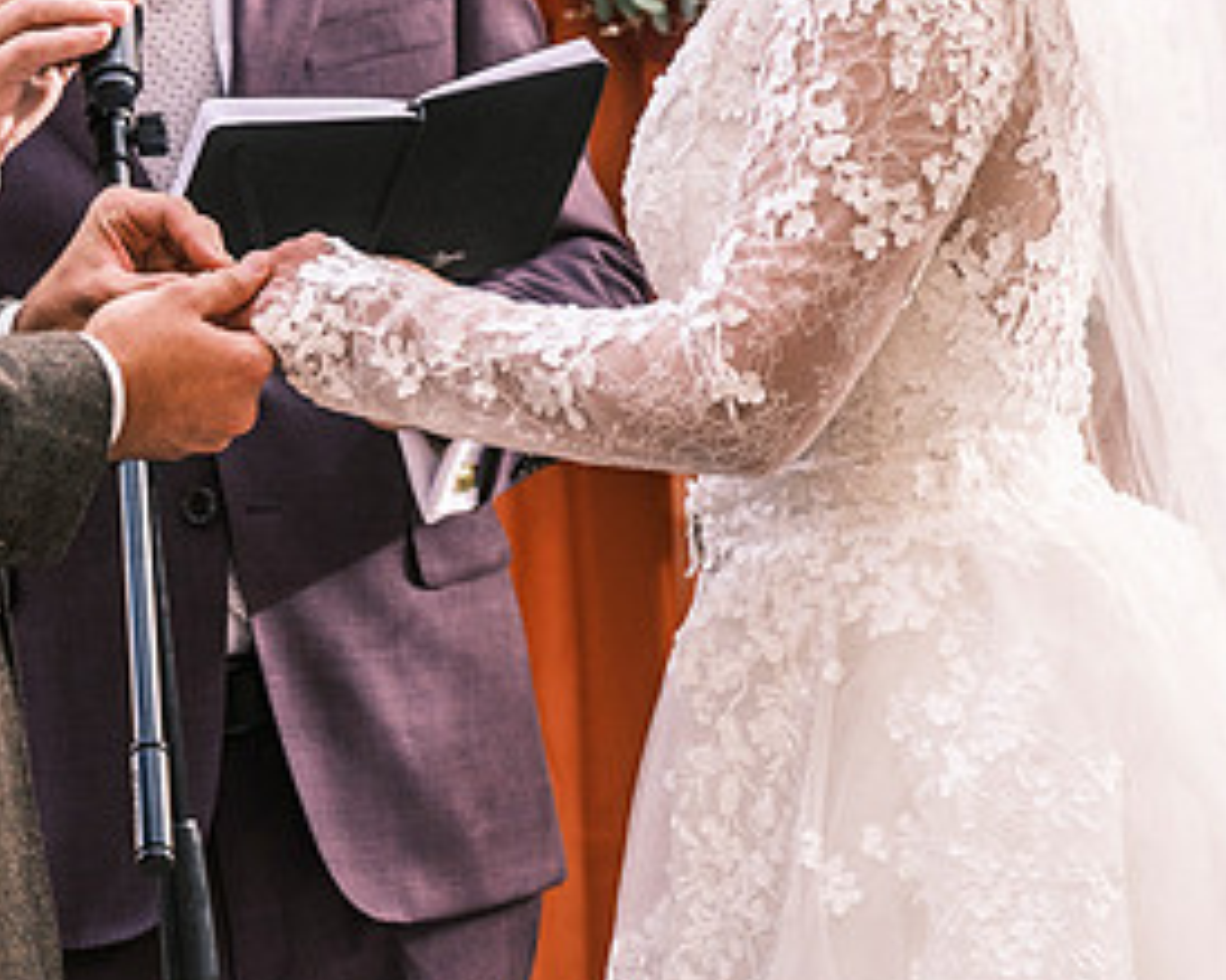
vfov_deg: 3.3
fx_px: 16975
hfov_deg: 4.1
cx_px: 255
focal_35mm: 468
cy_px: 520
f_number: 3.6
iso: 400
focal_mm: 140
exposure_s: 1/500
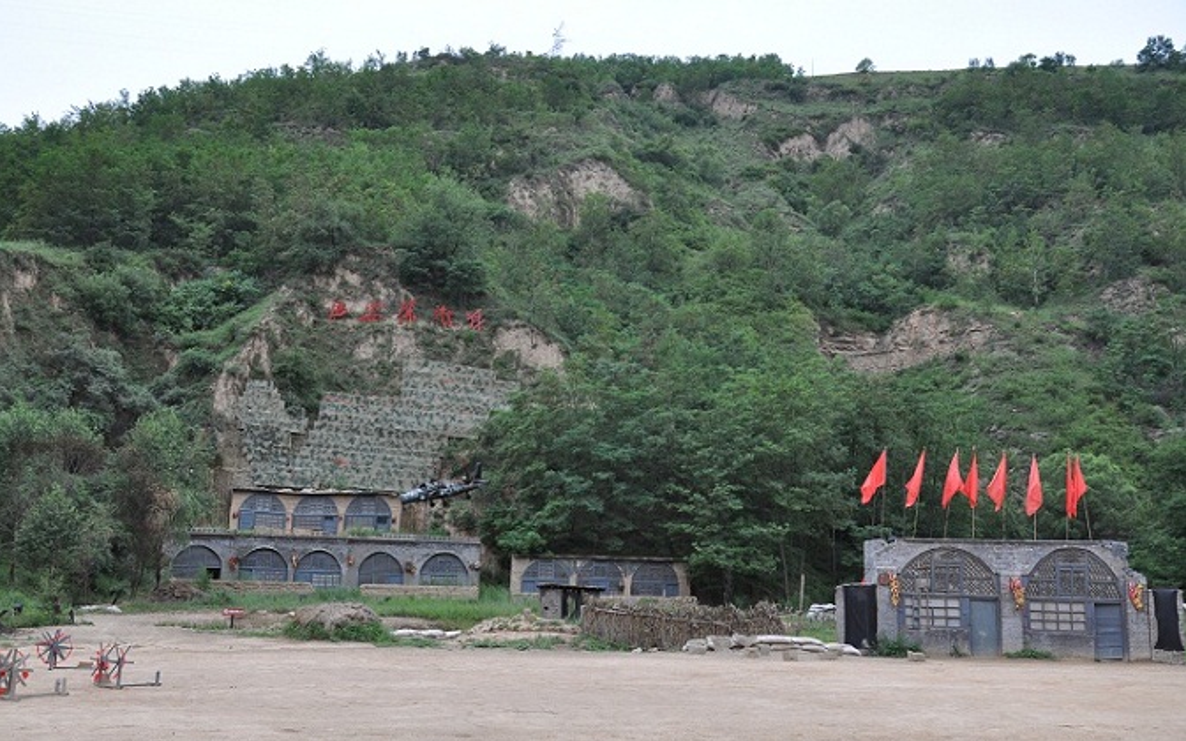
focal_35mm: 34
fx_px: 1099
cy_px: 370
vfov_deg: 37.3
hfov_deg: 56.7
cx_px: 593
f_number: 4.5
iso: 400
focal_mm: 22
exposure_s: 1/500
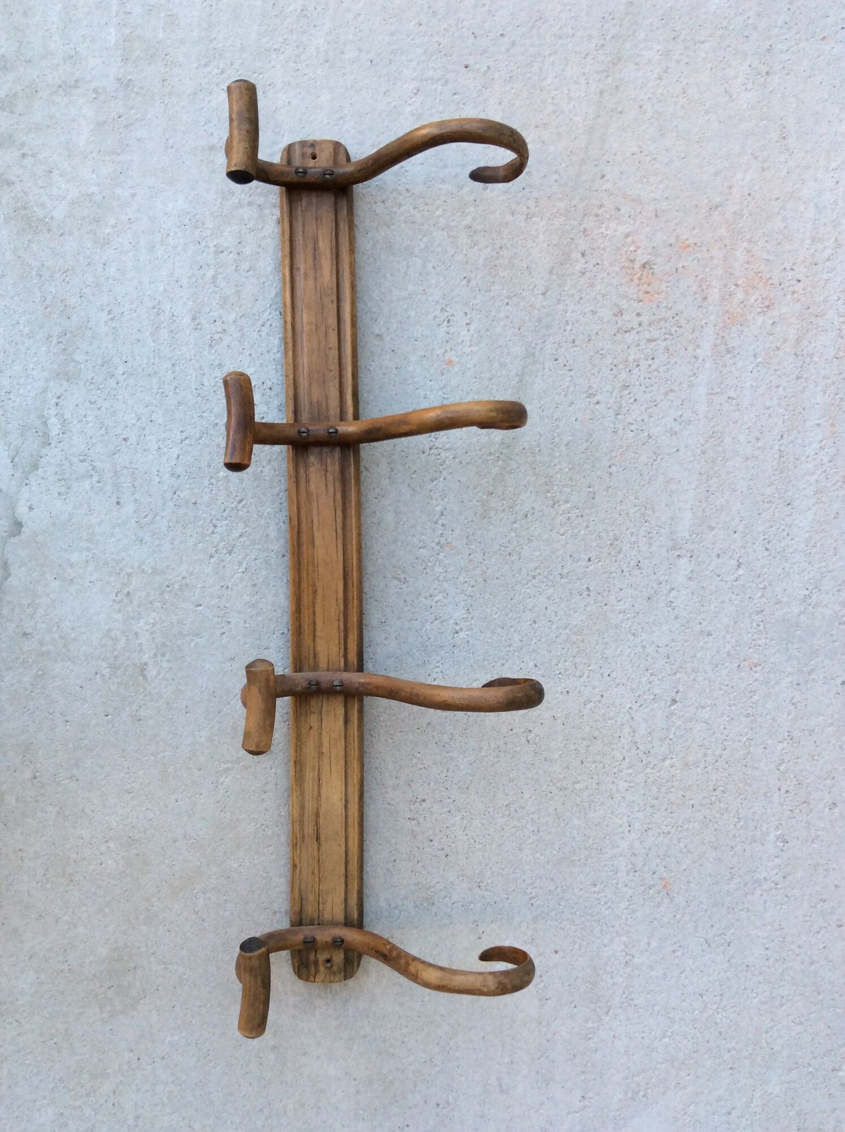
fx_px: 1044
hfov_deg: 44.1
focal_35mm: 32
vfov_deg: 56.9
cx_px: 422
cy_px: 566
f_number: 2.4
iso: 40
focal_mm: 3.3
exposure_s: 1/100
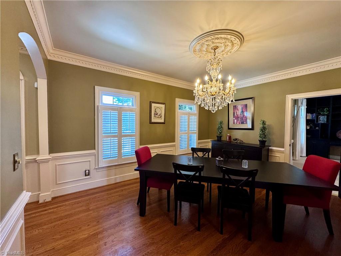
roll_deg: -0.5
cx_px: 170
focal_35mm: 14
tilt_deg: -2.7
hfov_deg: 102.1
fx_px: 138
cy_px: 128
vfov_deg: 85.7
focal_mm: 2.22
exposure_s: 1/60
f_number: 2.2
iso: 200
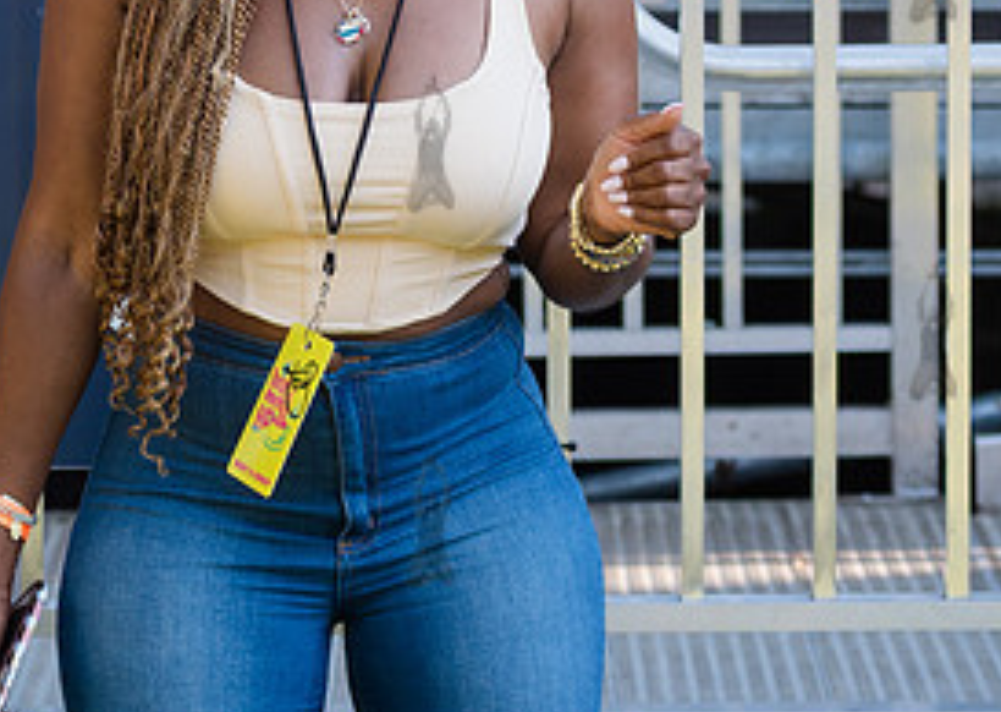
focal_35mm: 193
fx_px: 5477
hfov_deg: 10.4
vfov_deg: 7.4
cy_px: 71
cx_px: 270
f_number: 4
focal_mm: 80
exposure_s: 1/320
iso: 400
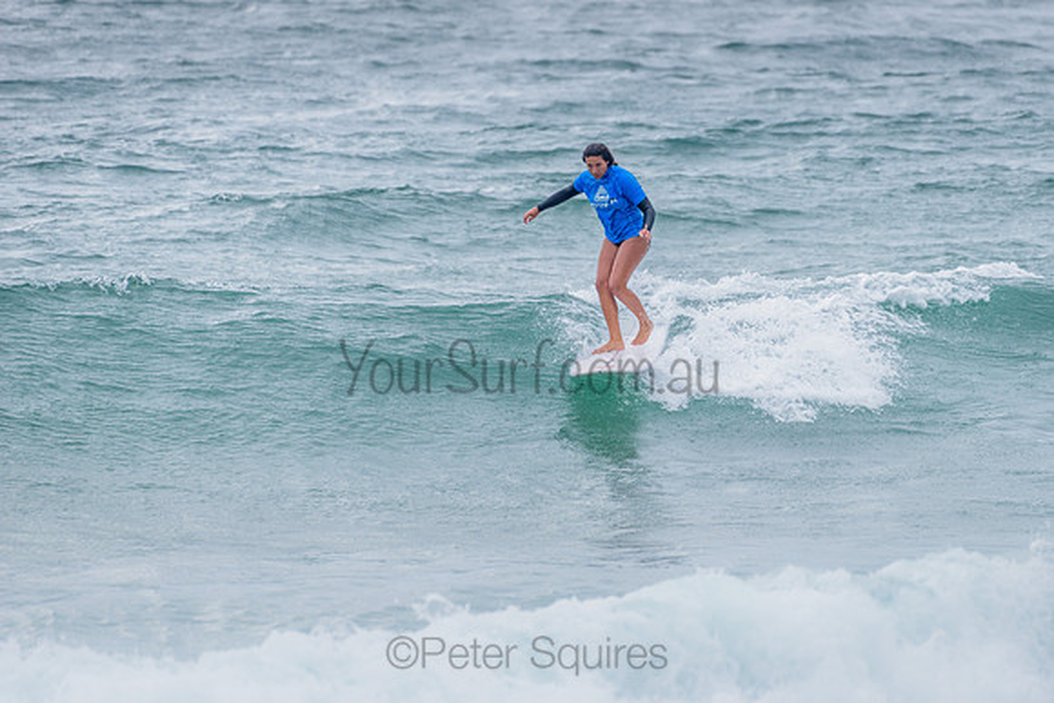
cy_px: 314
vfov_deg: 2.2
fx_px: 17951
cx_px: 646
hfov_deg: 3.4
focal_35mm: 613
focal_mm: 500
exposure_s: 1/2000
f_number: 5.6
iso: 450
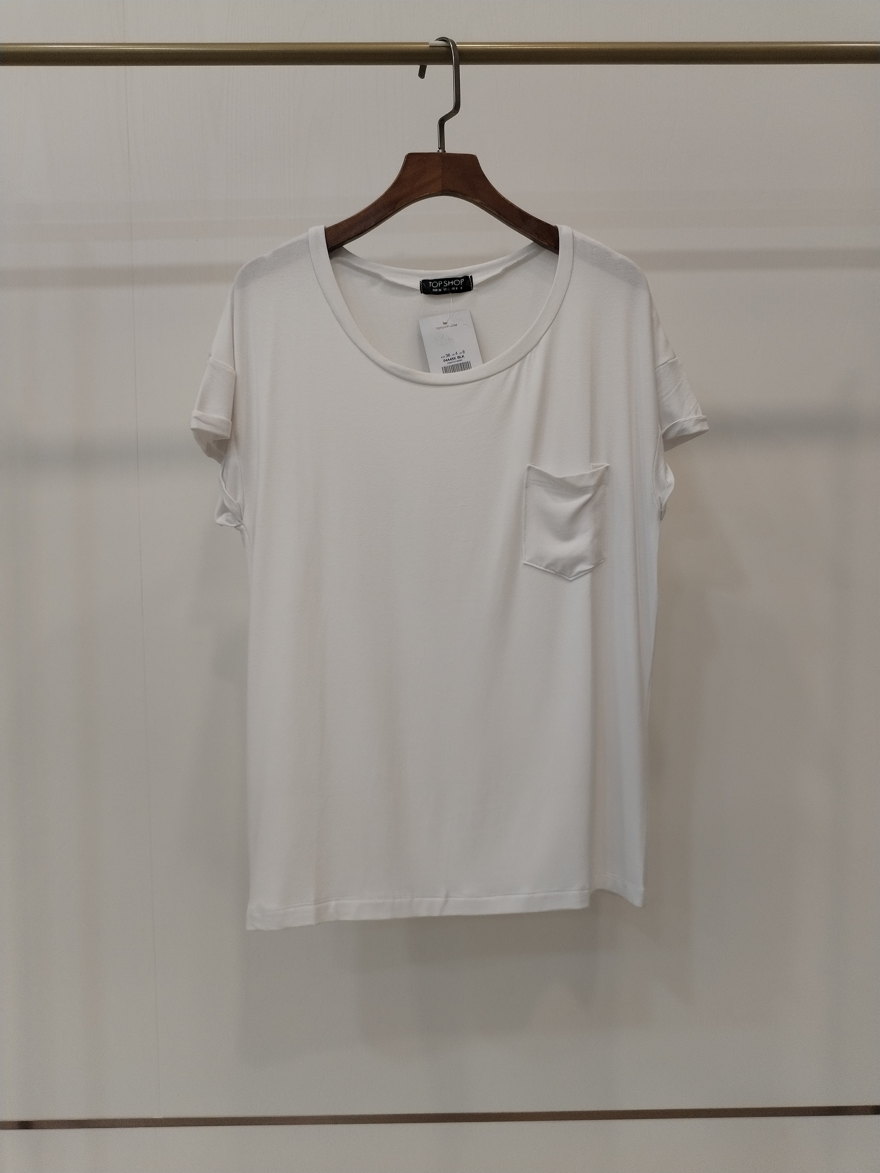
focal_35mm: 29
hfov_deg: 48.2
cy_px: 586
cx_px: 440
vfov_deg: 61.7
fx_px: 983
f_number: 1.8
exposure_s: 1/60
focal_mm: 4.75
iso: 165
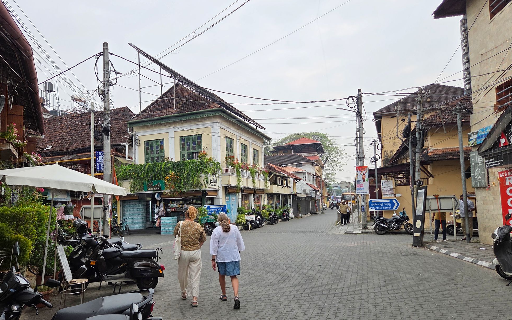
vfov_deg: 49.2
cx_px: 253
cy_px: 177
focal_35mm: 25
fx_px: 349
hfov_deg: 72.5
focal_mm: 5.4
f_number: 1.8
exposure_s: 1/2443
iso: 80
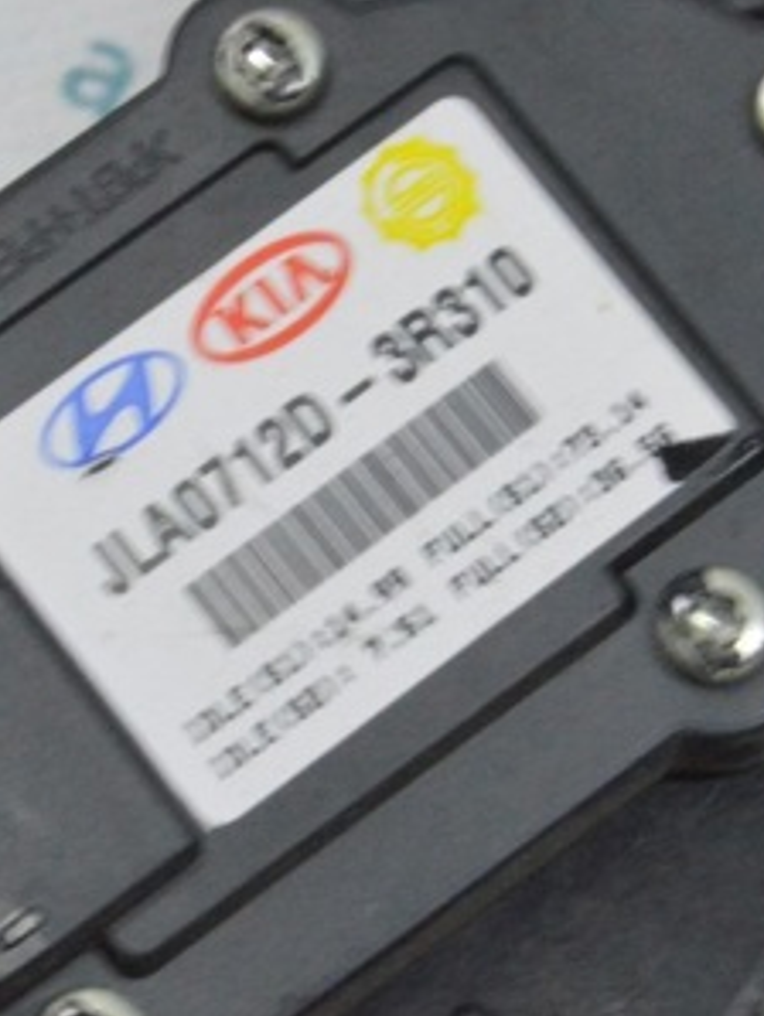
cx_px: 269
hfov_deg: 8.7
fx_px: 4996
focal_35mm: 170
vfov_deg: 11.6
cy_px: 390
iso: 6400
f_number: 20
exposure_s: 1/20
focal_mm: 55
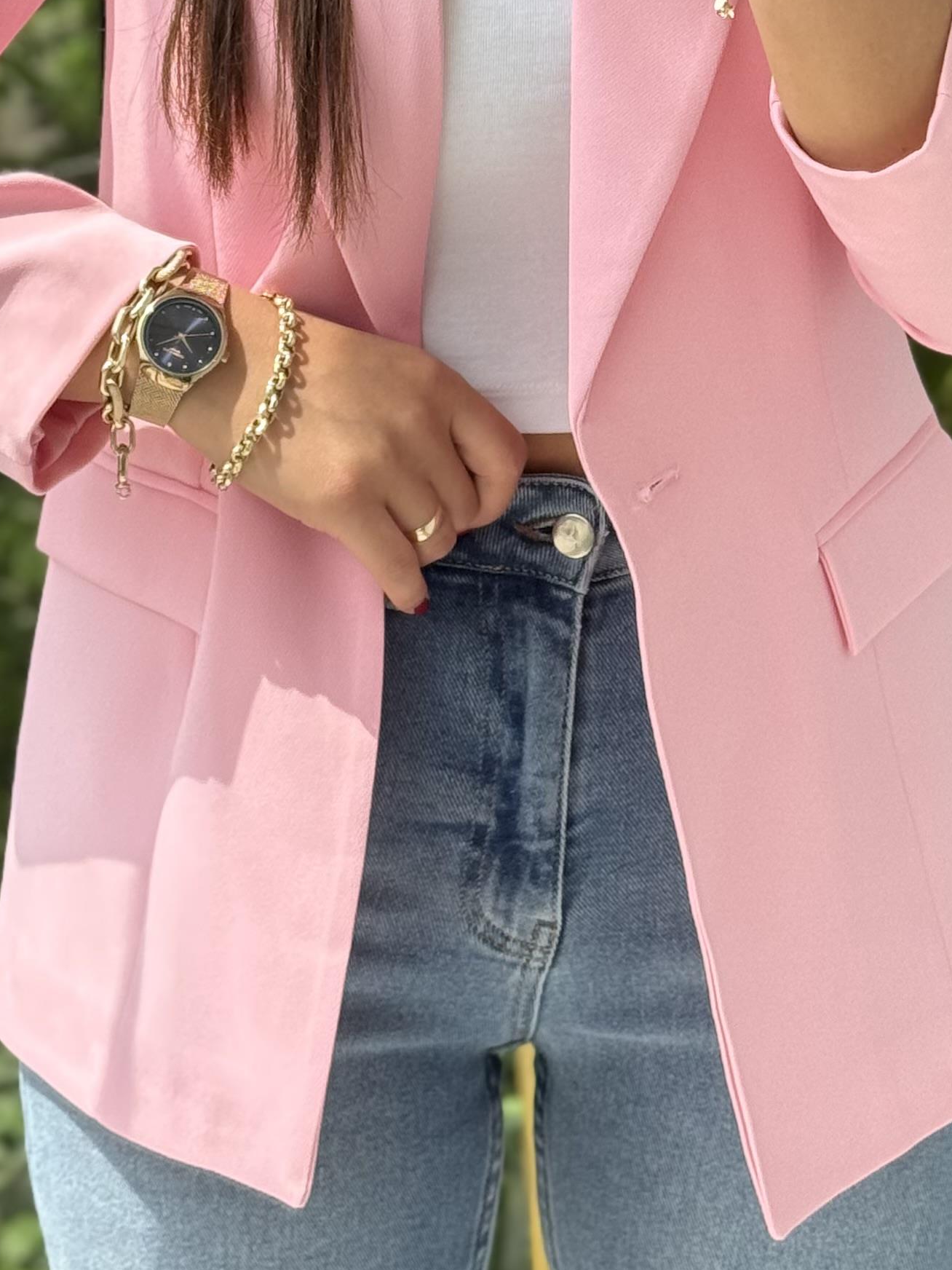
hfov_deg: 13.3
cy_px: 85
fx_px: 4070
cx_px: 530
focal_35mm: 111
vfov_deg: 17.4
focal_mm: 6.76
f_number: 1.78
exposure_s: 1/412
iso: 64
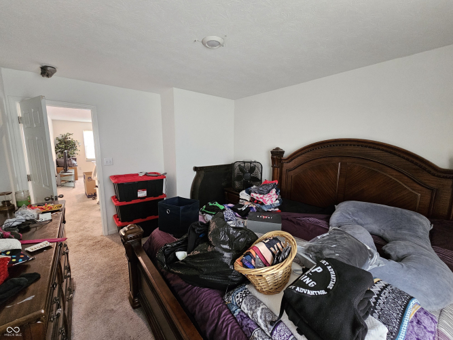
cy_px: 170
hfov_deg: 106.2
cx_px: 226
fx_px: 170
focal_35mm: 13
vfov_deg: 89.9
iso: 500
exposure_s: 1/30
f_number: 2.2
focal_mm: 2.2
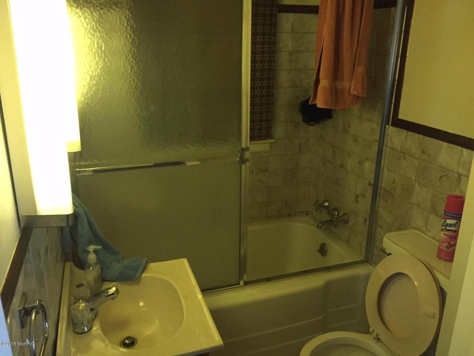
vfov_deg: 48.2
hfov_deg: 61.7
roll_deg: -0.6
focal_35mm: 29
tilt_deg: -19.1
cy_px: 178
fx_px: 397
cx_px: 237
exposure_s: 1/30
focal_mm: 4.15
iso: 200
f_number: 2.2
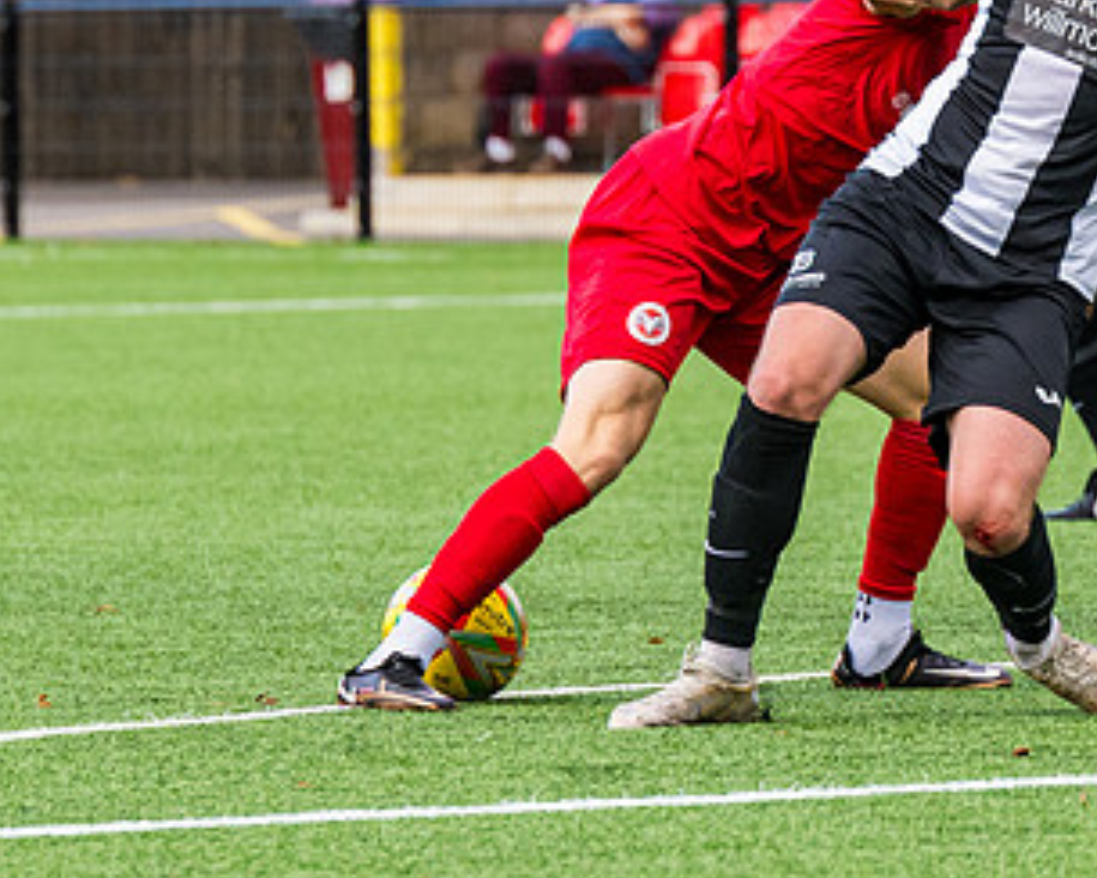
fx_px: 18766
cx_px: 653
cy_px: 198
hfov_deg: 3.3
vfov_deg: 2.7
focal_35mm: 578
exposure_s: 1/1600
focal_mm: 155
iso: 800
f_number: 4.5
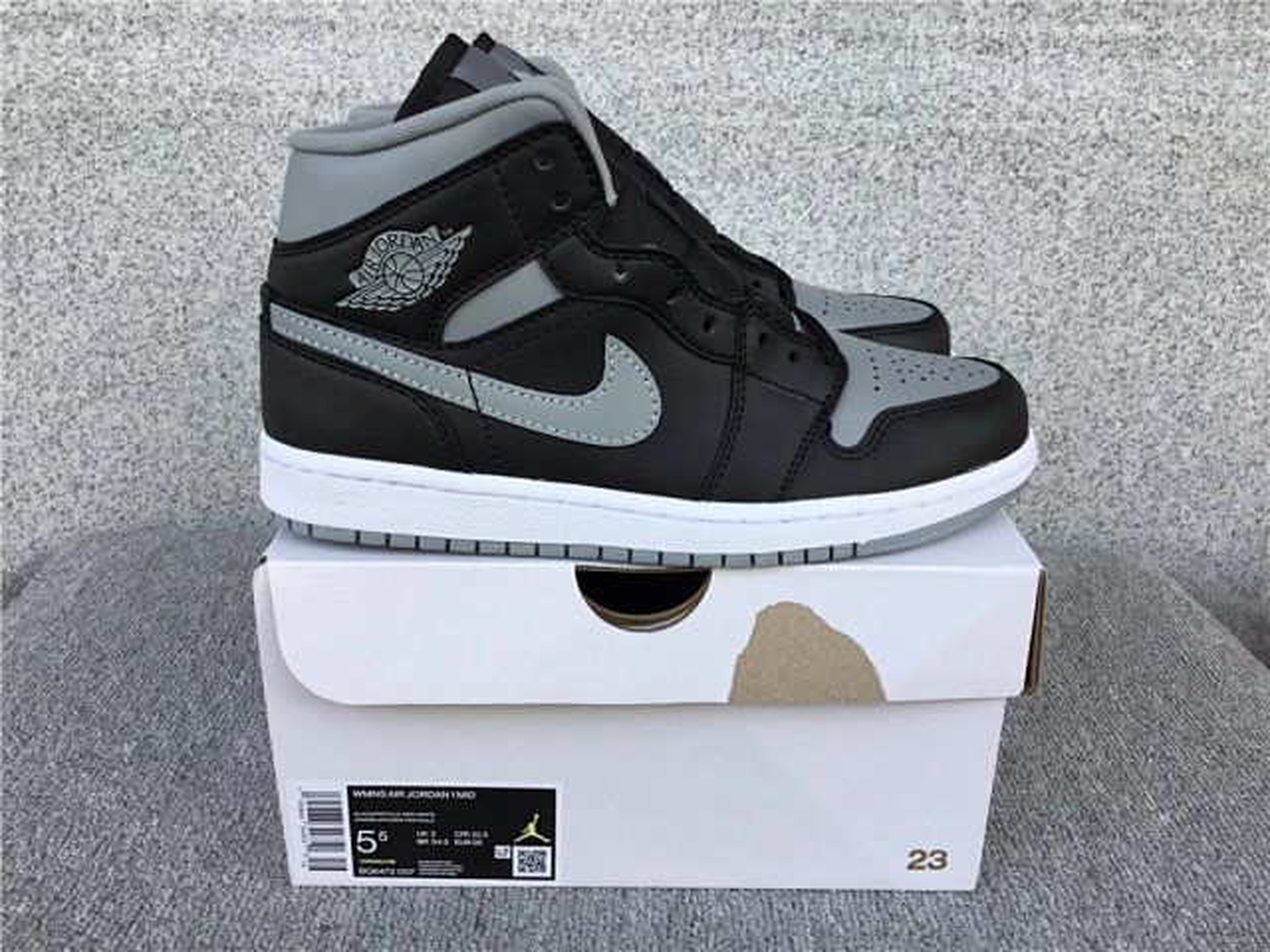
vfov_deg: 45.4
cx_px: 635
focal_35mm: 31
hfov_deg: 58.4
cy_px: 476
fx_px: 1137
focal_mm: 3.3
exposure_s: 1/100
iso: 25
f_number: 2.4
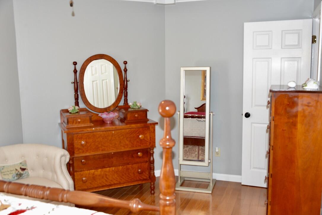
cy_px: 108
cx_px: 161
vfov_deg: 37.9
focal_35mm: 35
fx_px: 313
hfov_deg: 54.4
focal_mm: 35
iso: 2800
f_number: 5.6
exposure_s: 1/60
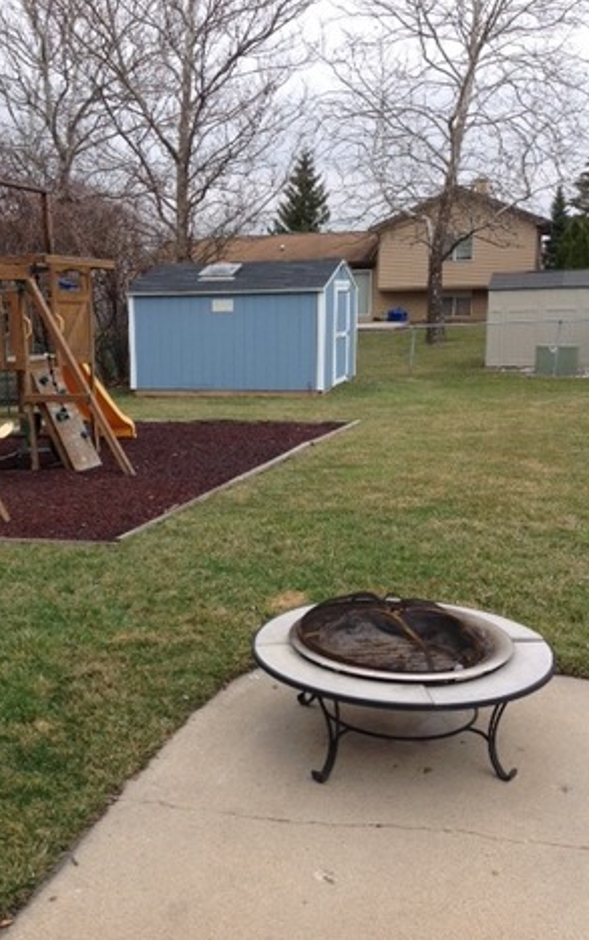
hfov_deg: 33.5
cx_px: 242
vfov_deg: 51.5
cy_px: 478
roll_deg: -0.2
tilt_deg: -10.4
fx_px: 975
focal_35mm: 38
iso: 50
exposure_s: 1/1008
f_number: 2.4
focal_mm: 4.28
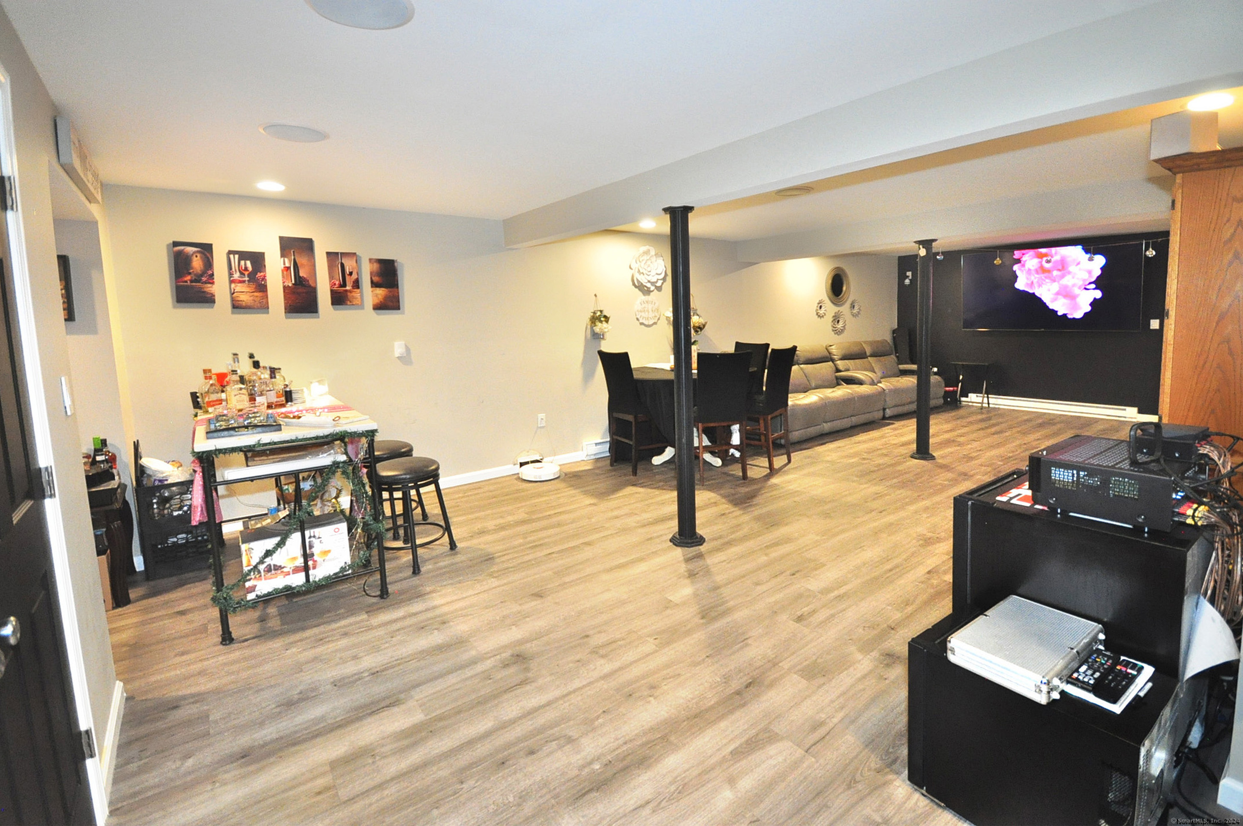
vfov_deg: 77.2
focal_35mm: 15
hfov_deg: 100.5
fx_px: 517
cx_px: 622
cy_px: 413
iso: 2000
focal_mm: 10
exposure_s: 1/50
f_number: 4
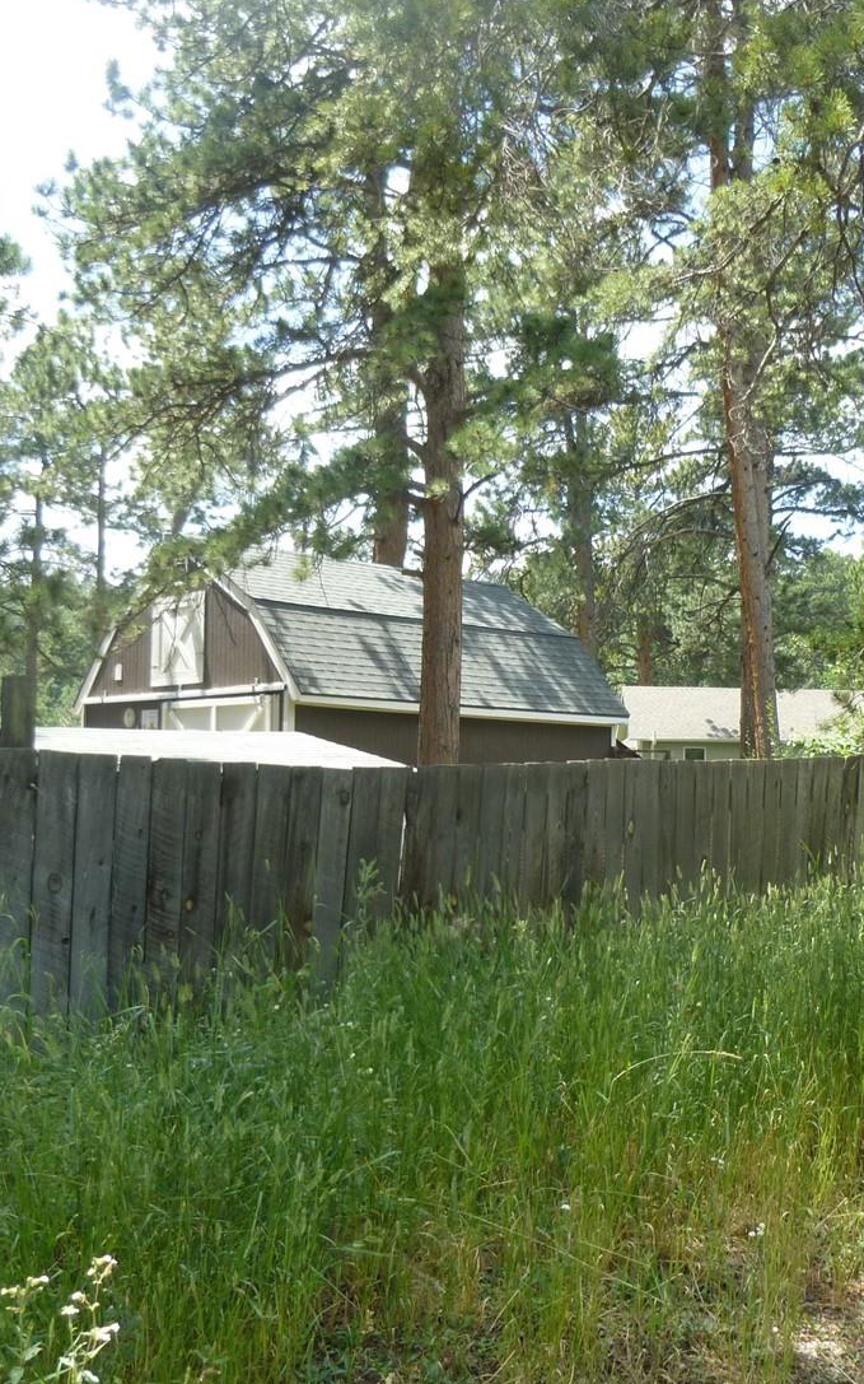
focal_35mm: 39
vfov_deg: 50.4
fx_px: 1470
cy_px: 717
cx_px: 417
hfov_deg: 32.8
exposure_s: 1/250
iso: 100
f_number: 3.1
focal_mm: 4.5
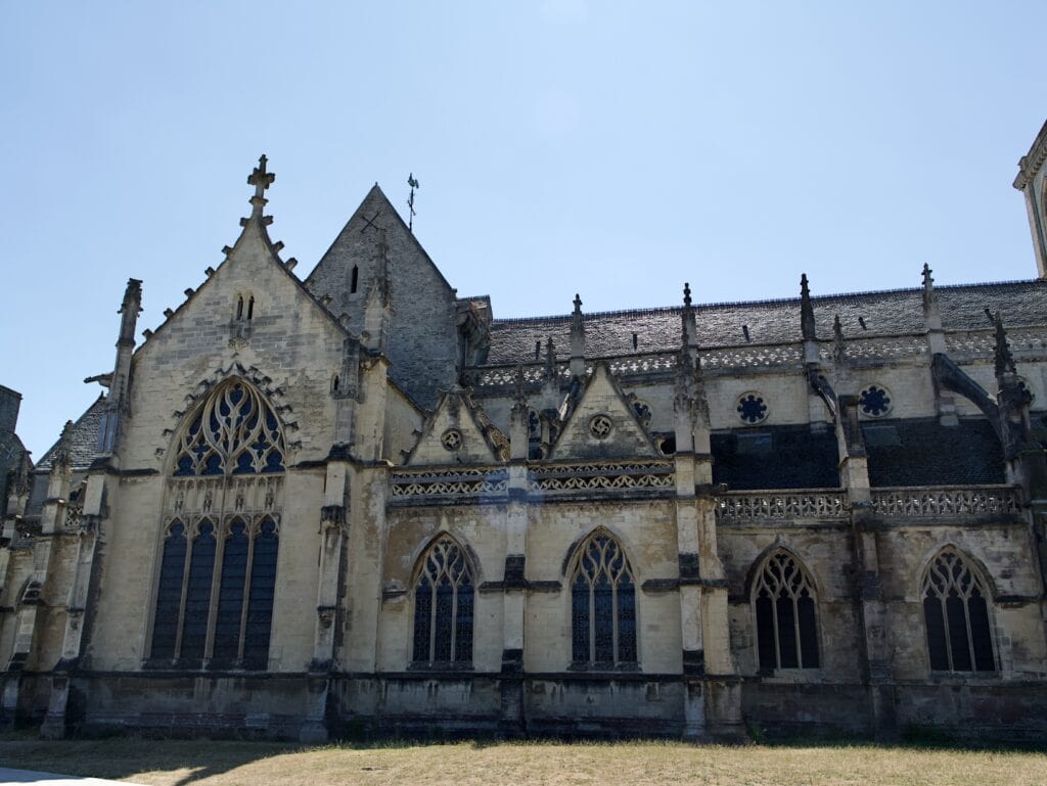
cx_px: 524
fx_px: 908
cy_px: 393
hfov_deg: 59.9
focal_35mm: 30
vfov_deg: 46.8
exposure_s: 1/320
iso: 100
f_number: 5
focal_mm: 15
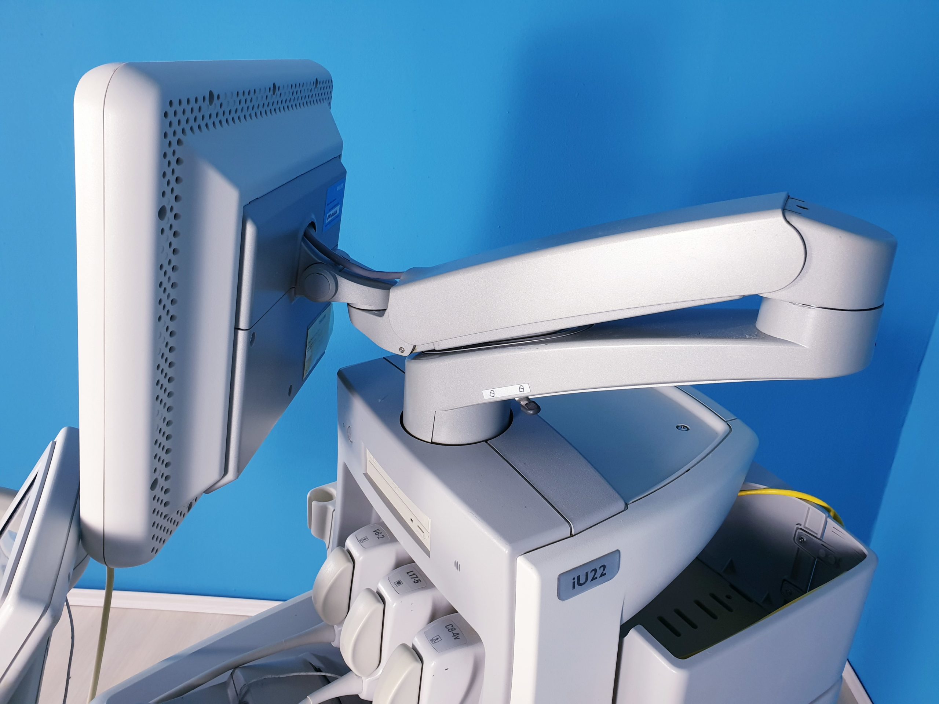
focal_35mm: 26
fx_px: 705
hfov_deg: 67.3
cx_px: 470
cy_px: 352
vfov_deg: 53.1
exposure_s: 1/50
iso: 125
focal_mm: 4.3
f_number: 2.4
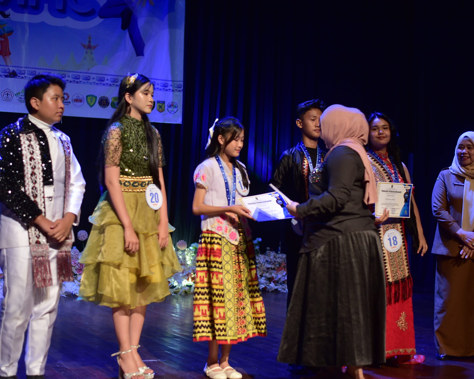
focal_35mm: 57
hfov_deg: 33.0
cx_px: 236
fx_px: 800
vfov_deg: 26.7
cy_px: 191
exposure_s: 1/250
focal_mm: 50
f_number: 2.2
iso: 640
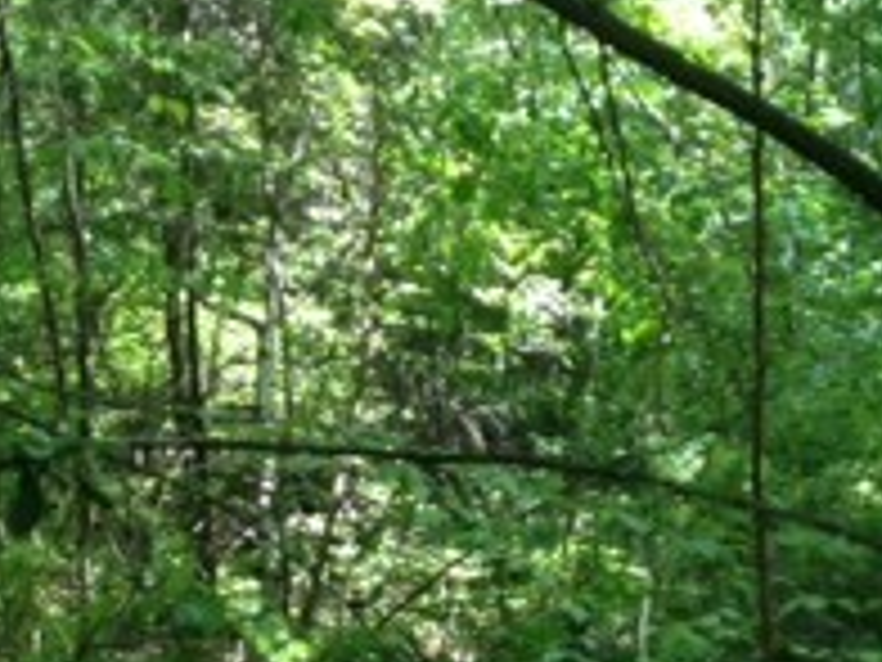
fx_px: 2752
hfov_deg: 17.9
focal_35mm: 108
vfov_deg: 13.7
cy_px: 509
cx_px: 94
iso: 64
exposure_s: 1/120
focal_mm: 4.12
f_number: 2.4
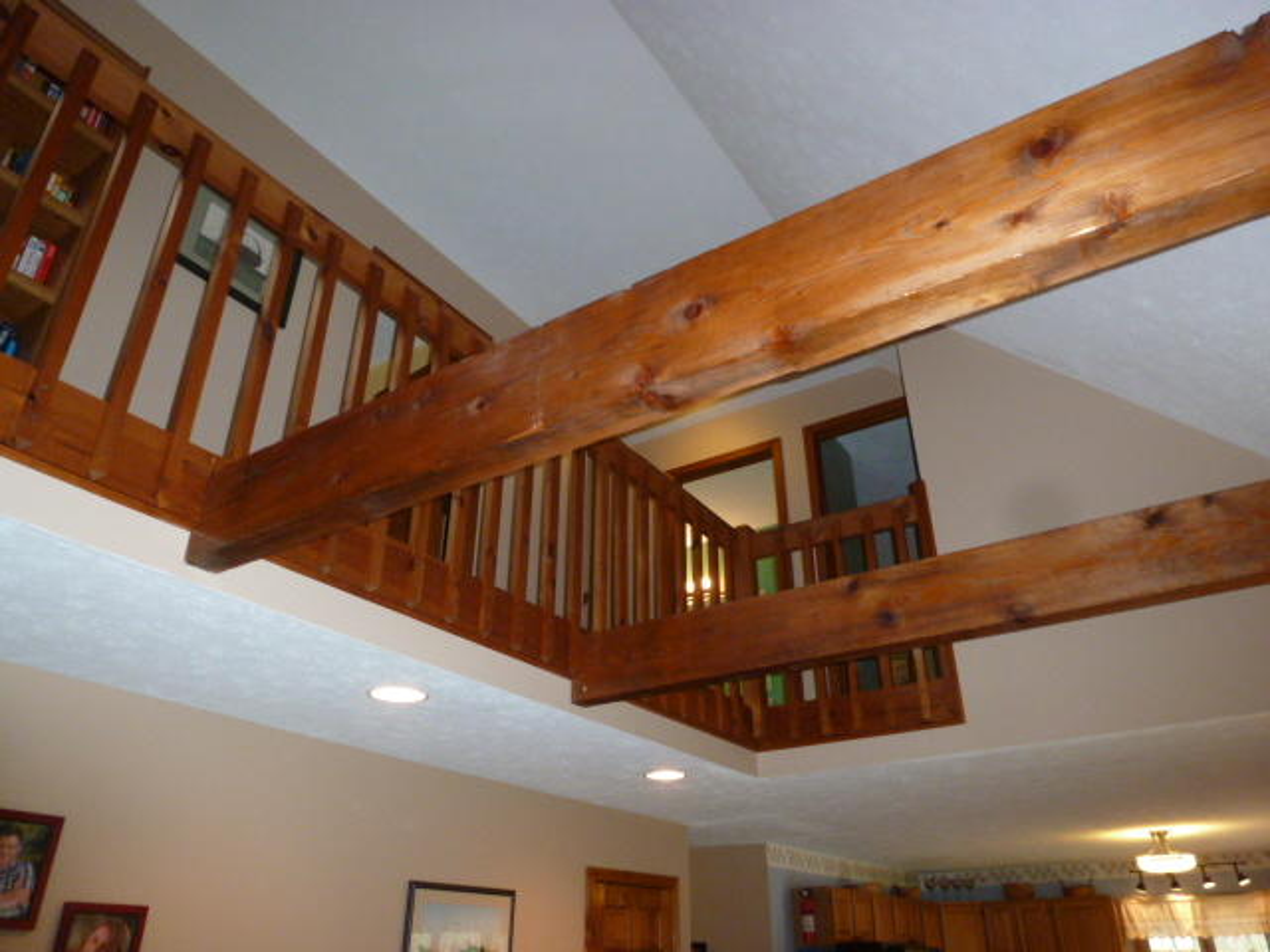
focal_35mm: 24
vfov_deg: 56.8
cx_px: 635
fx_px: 881
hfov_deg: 71.6
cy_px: 476
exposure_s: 1/60
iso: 320
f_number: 3.3
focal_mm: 4.3
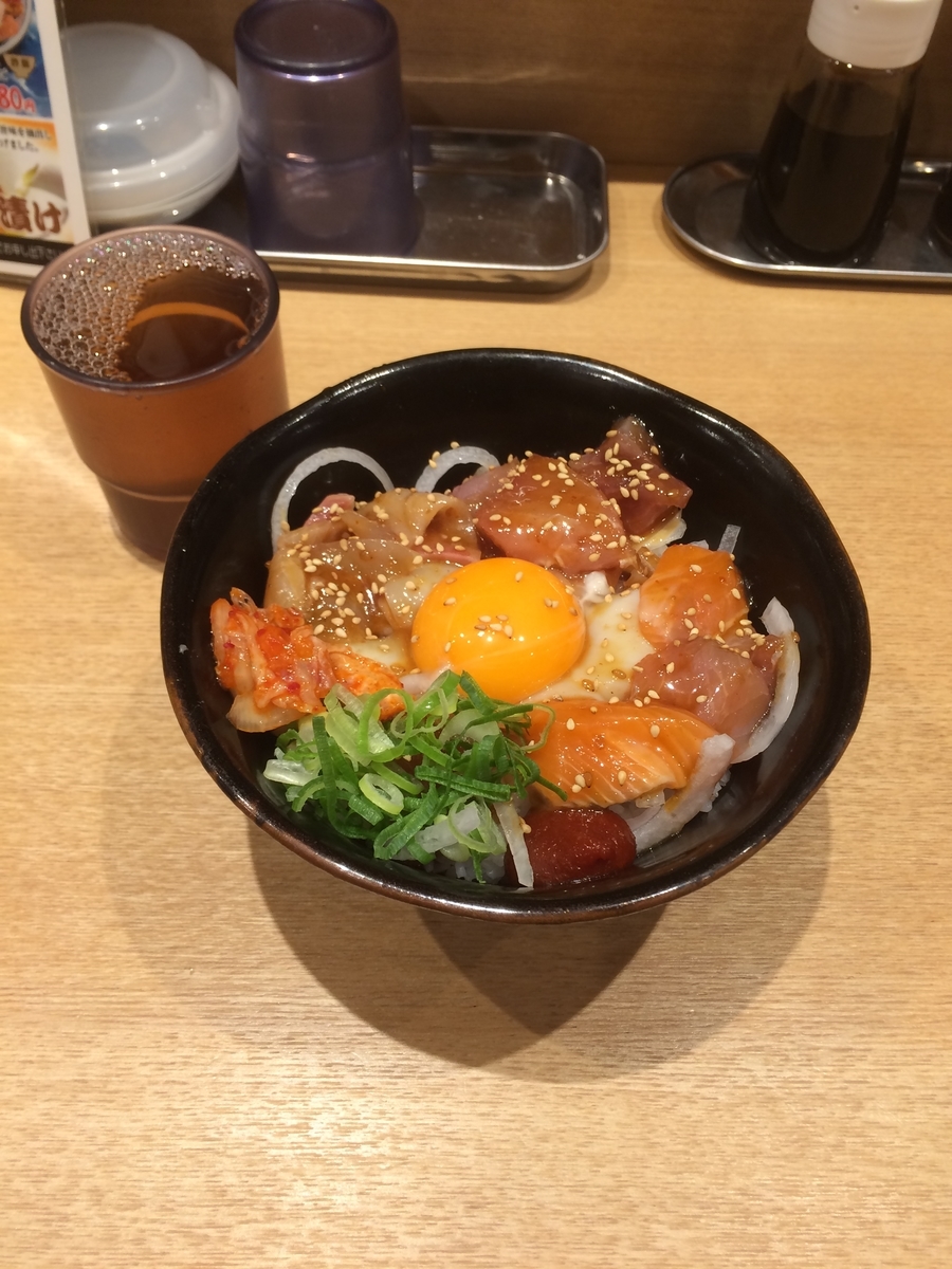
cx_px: 476
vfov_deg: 61.7
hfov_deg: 48.2
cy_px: 634
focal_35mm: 29
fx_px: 1063
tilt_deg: -53.6
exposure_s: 1/30
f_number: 2.2
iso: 50
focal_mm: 4.15
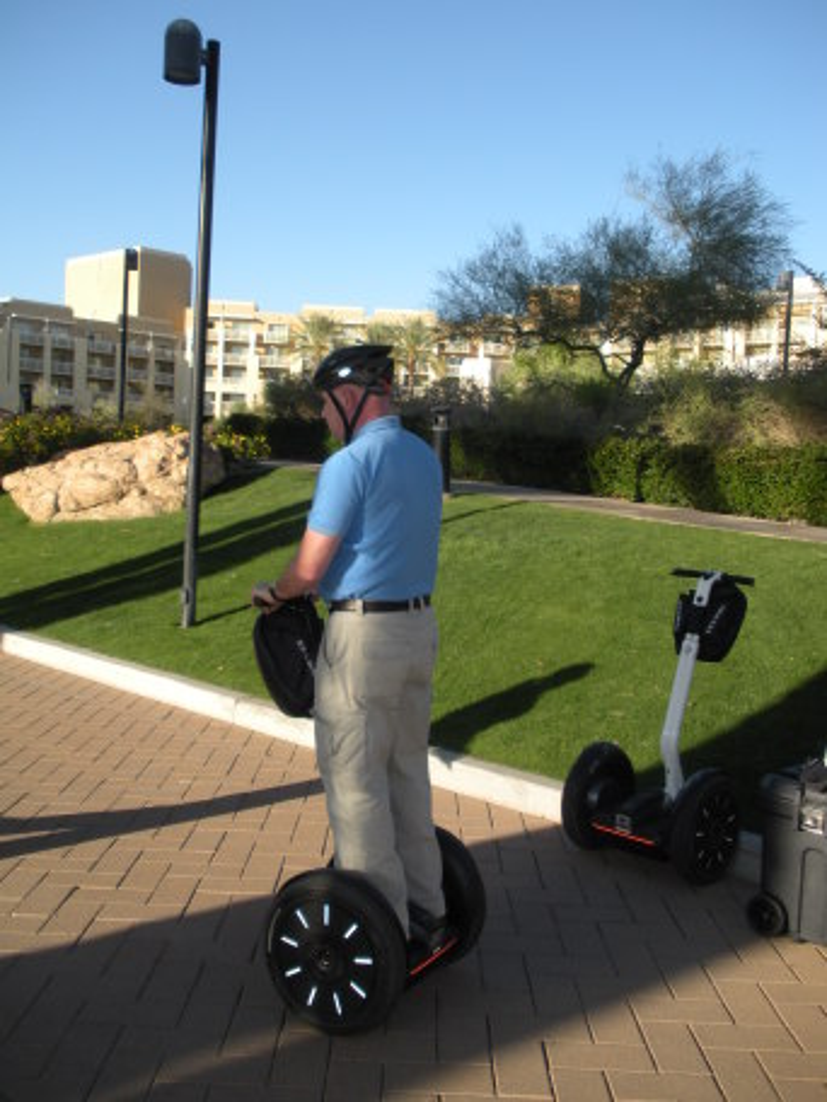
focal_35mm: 36
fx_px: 1147
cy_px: 551
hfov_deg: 39.7
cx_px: 414
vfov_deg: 51.4
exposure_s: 1/448
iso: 88
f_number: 3.5
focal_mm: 6.3
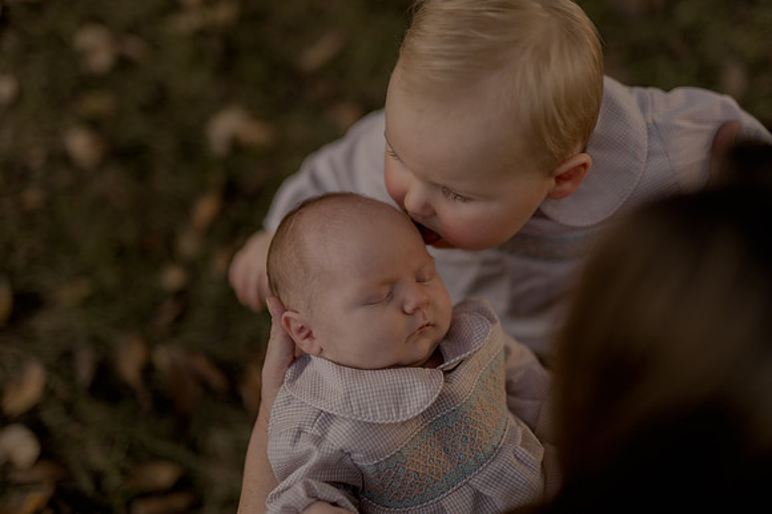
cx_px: 386
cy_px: 257
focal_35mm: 50
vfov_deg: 27.0
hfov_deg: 39.6
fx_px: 1072
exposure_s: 1/640
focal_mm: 50
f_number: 1.8
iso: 160
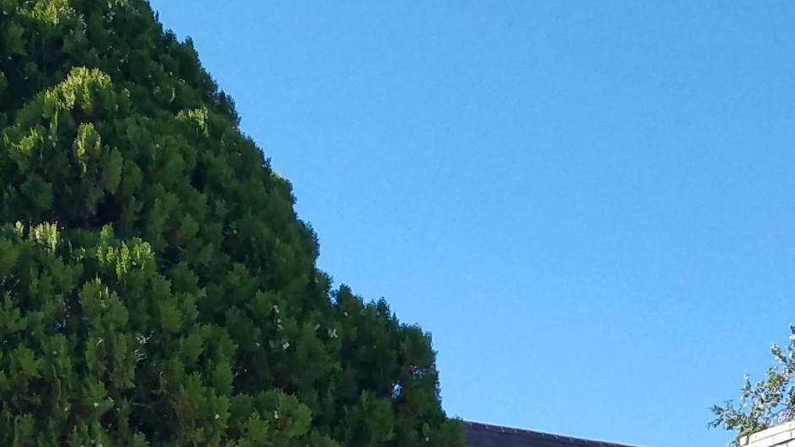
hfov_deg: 23.7
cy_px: 880
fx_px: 1897
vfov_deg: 12.0
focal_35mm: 90
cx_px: 402
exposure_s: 1/1316
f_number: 1.7
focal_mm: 4.2
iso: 50
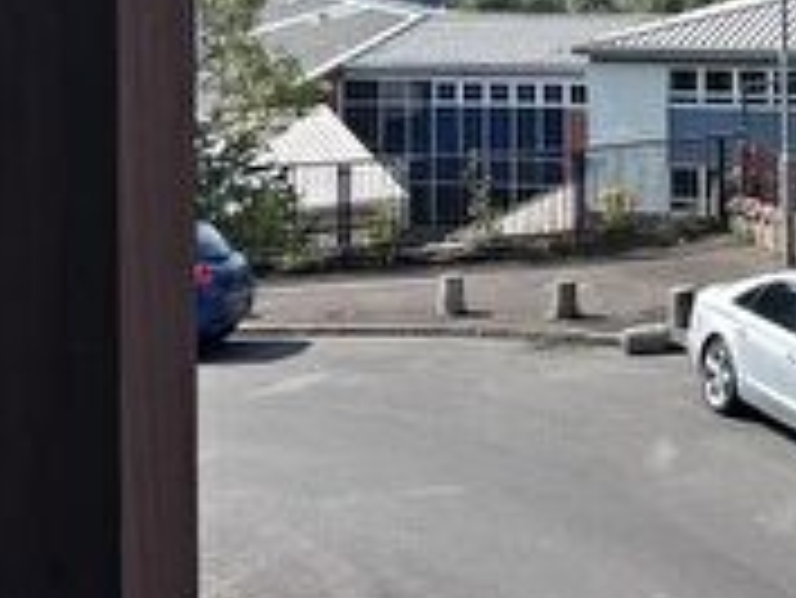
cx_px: 850
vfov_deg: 14.8
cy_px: -209
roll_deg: +0.7
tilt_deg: -0.2
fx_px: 2186
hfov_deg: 19.8
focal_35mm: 95
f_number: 1.78
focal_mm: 6.86
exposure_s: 1/3861
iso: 80
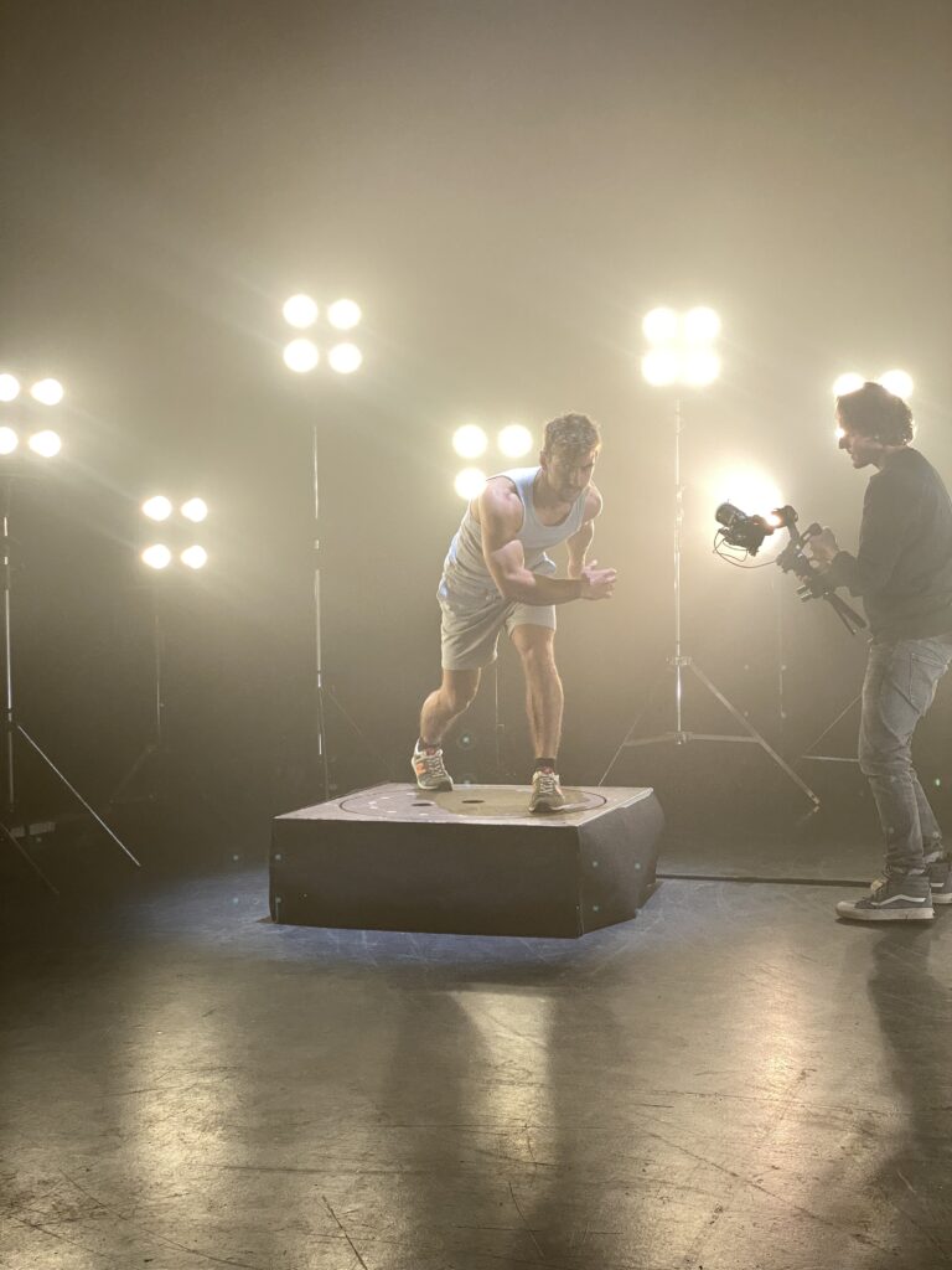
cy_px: 635
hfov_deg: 28.0
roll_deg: +0.6
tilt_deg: +0.0
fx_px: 1907
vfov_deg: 36.8
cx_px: 476
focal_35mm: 52
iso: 160
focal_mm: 6
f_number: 2
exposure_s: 1/100
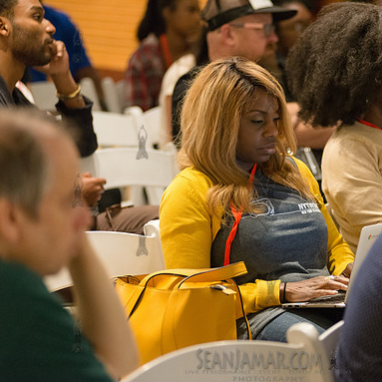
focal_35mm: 135
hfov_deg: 12.9
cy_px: 190
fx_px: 1685
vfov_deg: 12.9
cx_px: 270
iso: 4000
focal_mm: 105
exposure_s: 1/200
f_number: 2.8
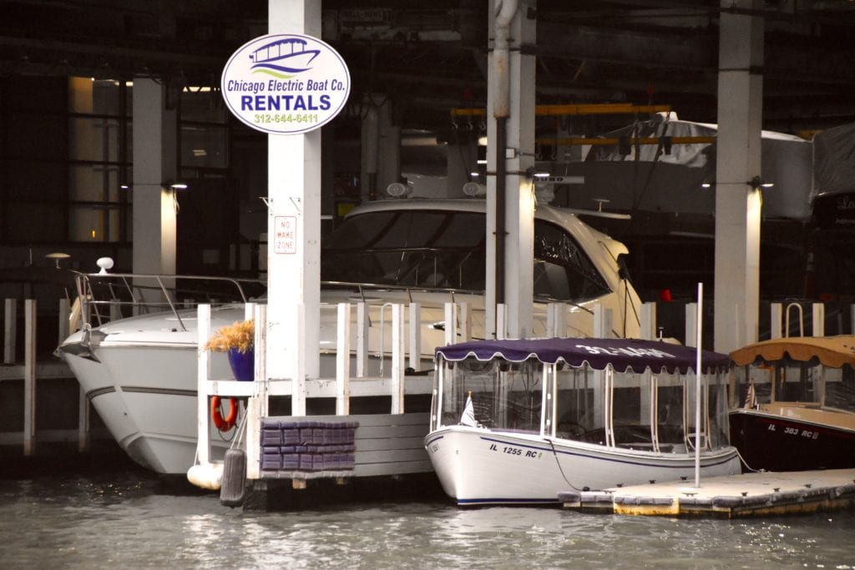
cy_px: 285
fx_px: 5522
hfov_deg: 8.9
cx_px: 428
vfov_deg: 5.9
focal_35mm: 232
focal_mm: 155
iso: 5000
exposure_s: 1/250
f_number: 6
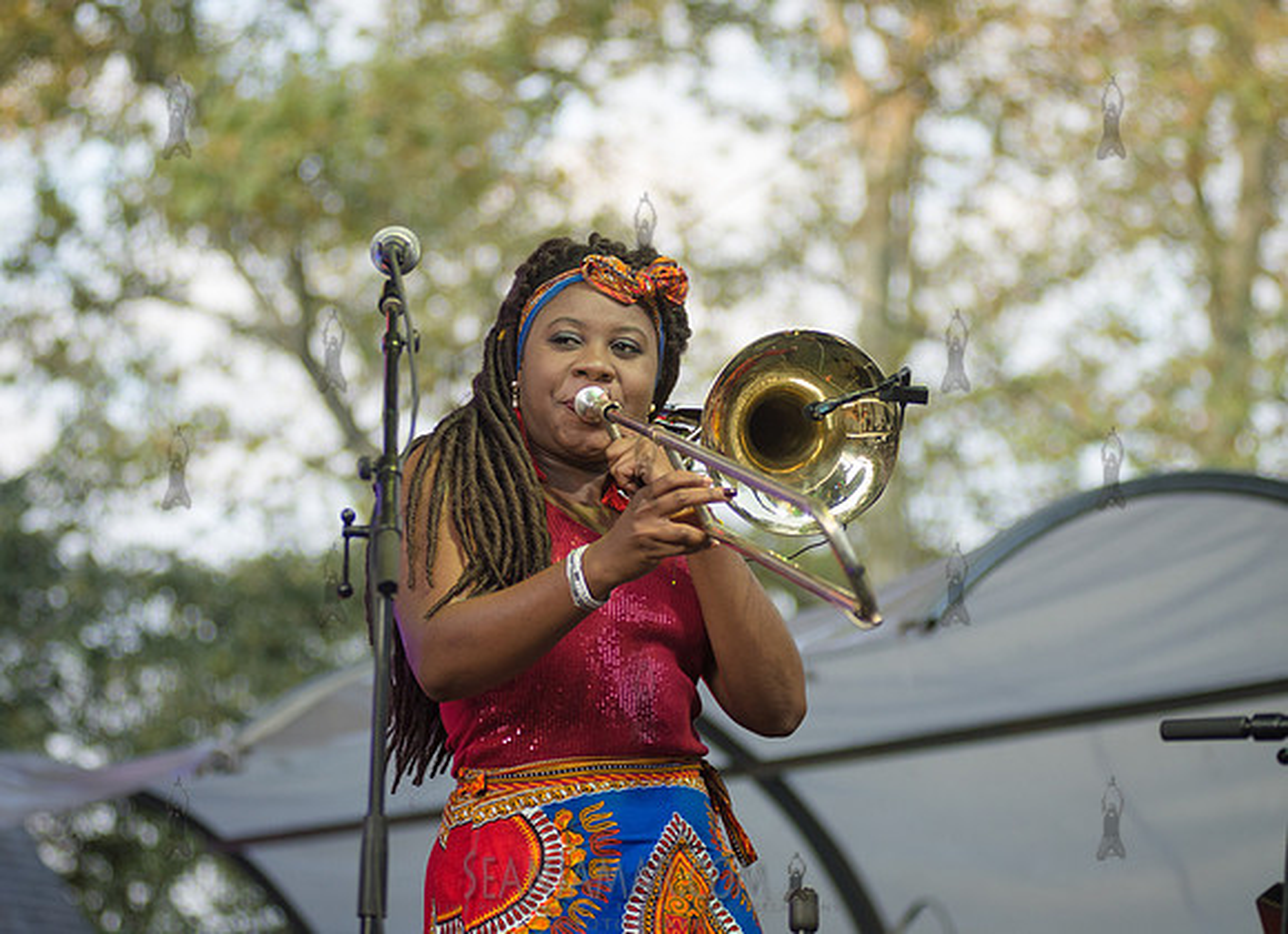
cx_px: 604
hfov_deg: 17.7
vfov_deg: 12.9
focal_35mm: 113
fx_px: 4145
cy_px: 491
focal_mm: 86
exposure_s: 1/500
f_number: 3.2
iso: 640
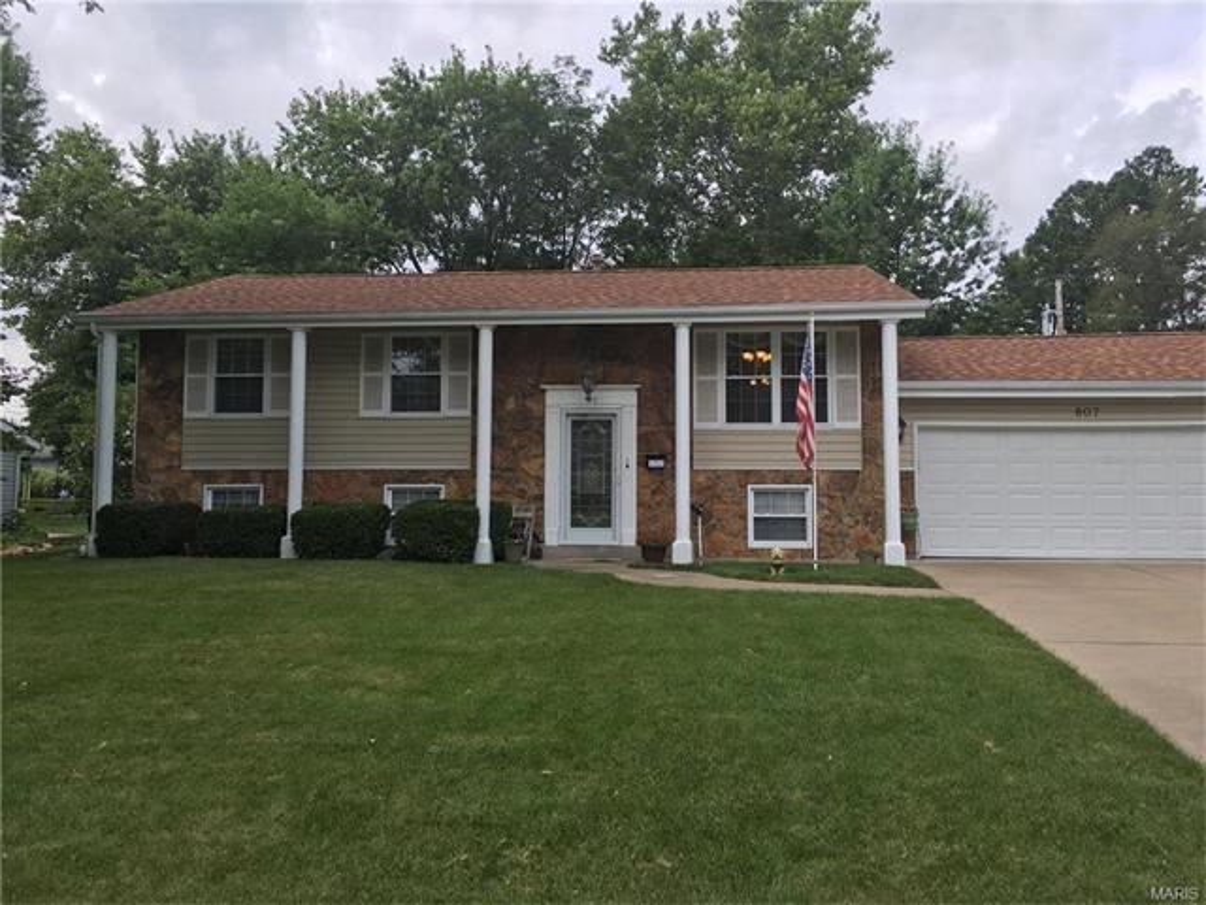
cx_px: 603
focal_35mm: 29
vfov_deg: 48.2
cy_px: 452
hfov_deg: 61.7
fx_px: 1010
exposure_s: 1/705
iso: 25
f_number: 2.2
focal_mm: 4.15
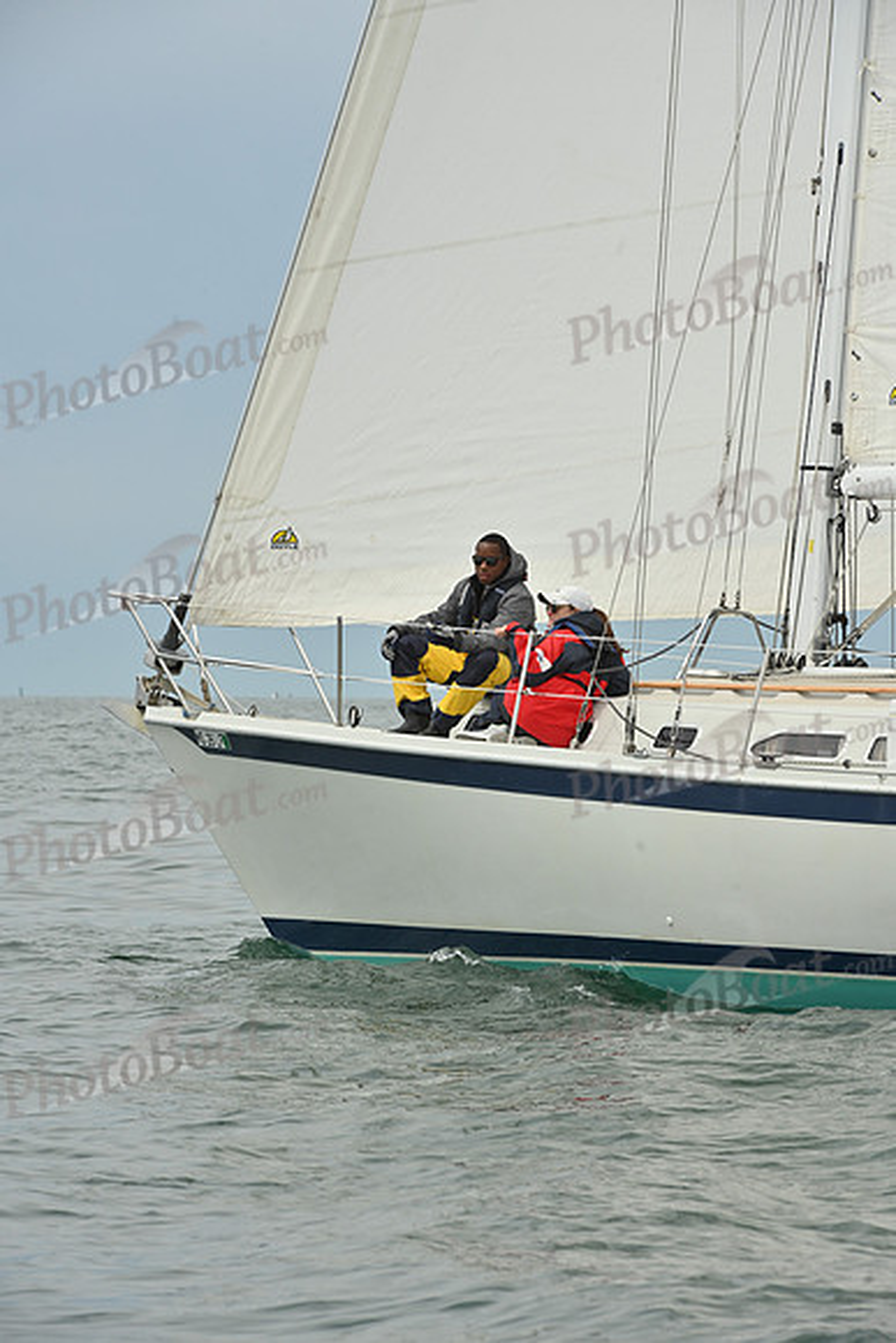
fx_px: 7462
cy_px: 672
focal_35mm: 200
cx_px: 448
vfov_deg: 10.3
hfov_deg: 6.9
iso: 320
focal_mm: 200
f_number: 13
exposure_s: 1/800
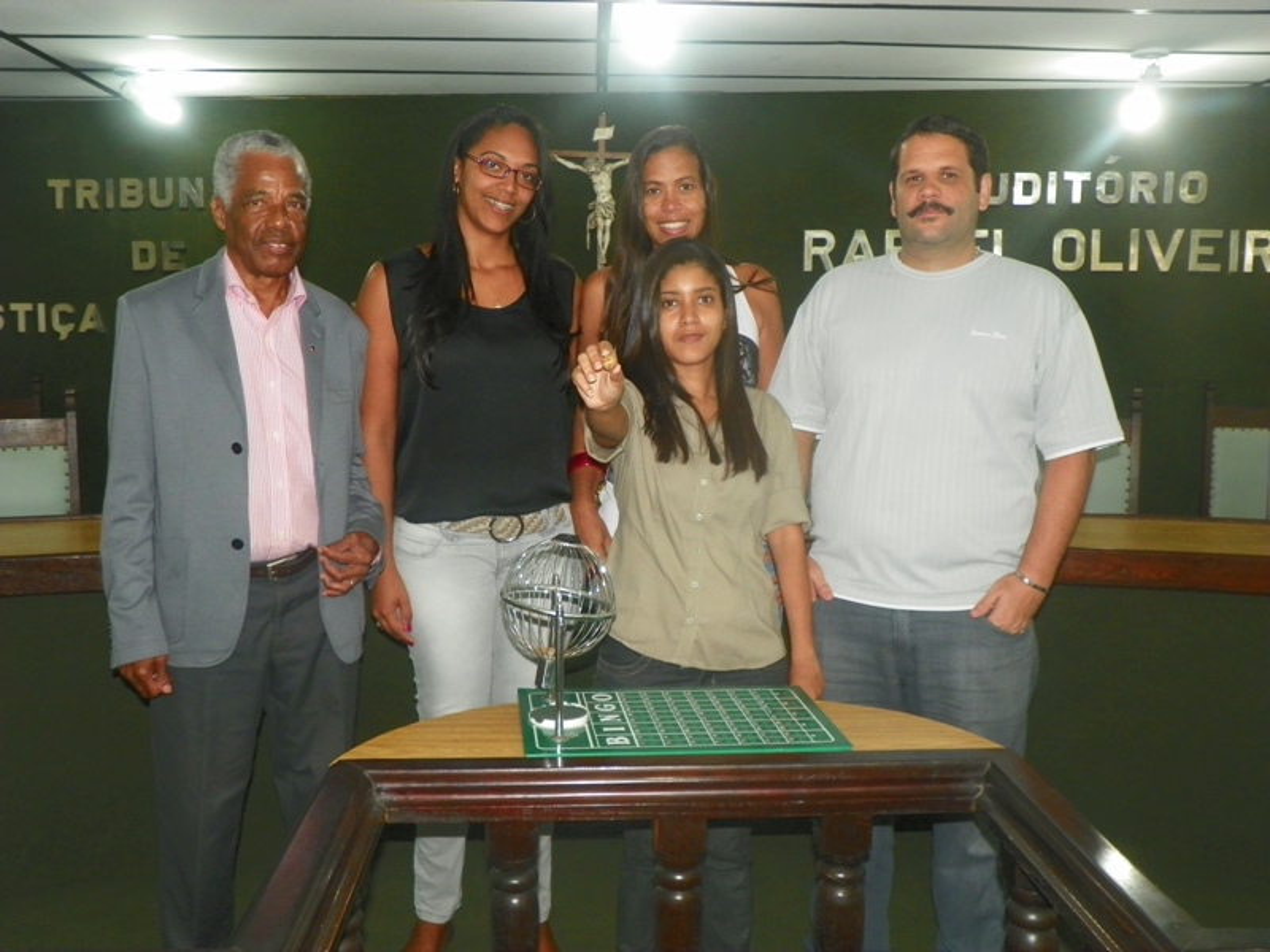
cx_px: 635
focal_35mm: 34
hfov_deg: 54.0
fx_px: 1247
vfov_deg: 41.8
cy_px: 476
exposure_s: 1/30
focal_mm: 6.1
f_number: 3.2
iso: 200
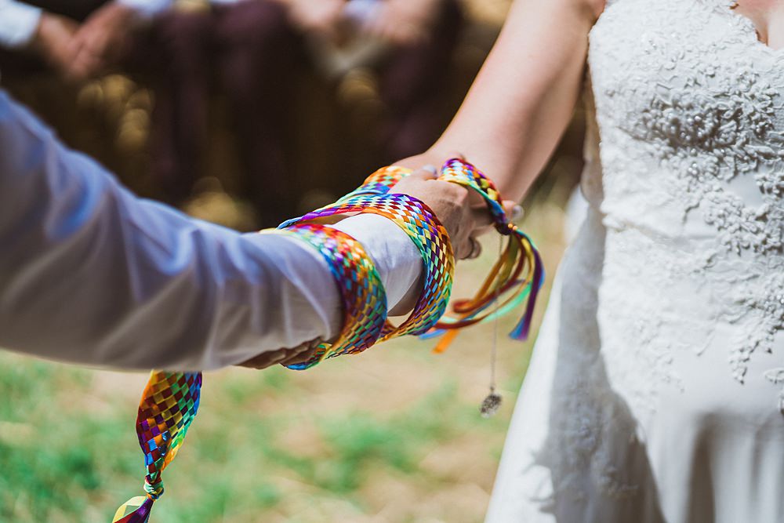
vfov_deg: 16.1
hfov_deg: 23.9
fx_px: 1851
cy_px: 262
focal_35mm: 85
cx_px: 392
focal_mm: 85
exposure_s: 1/6400
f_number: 1.8
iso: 100
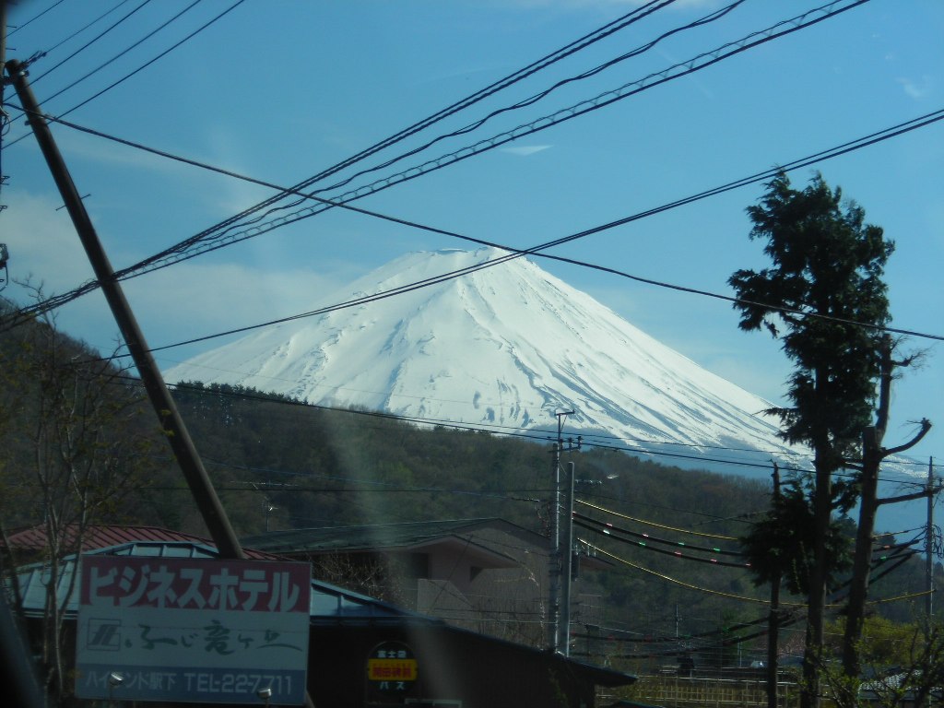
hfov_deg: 17.0
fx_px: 3163
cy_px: 354
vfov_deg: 12.8
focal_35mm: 116
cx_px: 472
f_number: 5.3
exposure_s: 1/320
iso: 50
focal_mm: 19.2
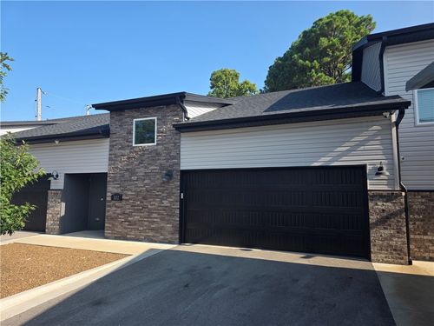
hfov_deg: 73.9
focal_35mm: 23
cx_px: 217
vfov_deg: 58.9
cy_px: 163
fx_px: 288
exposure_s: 1/2497
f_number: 1.7
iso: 80
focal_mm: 6.3
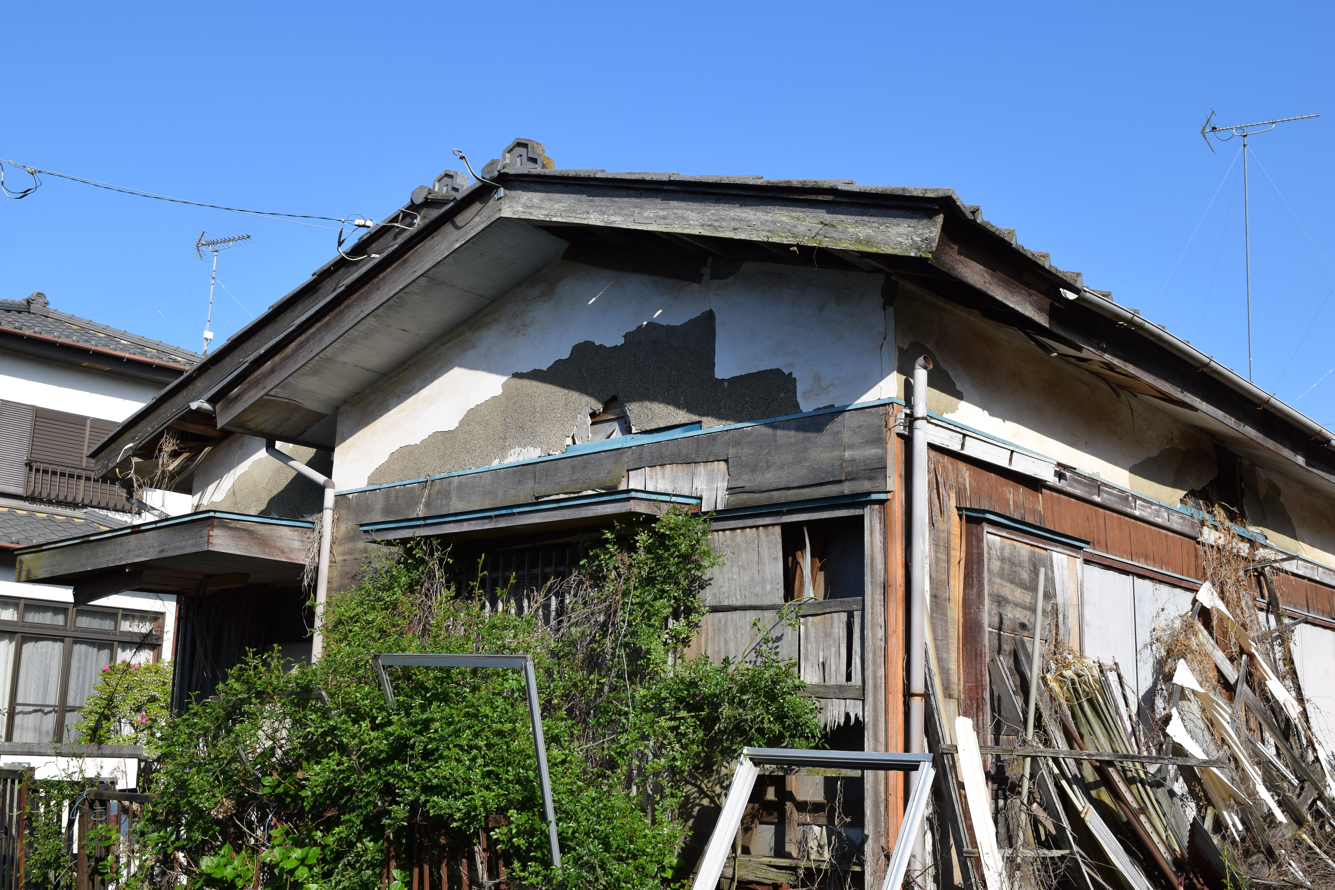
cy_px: 445
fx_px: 1391
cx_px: 668
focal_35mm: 38
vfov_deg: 35.5
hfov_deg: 51.3
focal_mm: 25
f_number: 10
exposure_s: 1/400
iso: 200
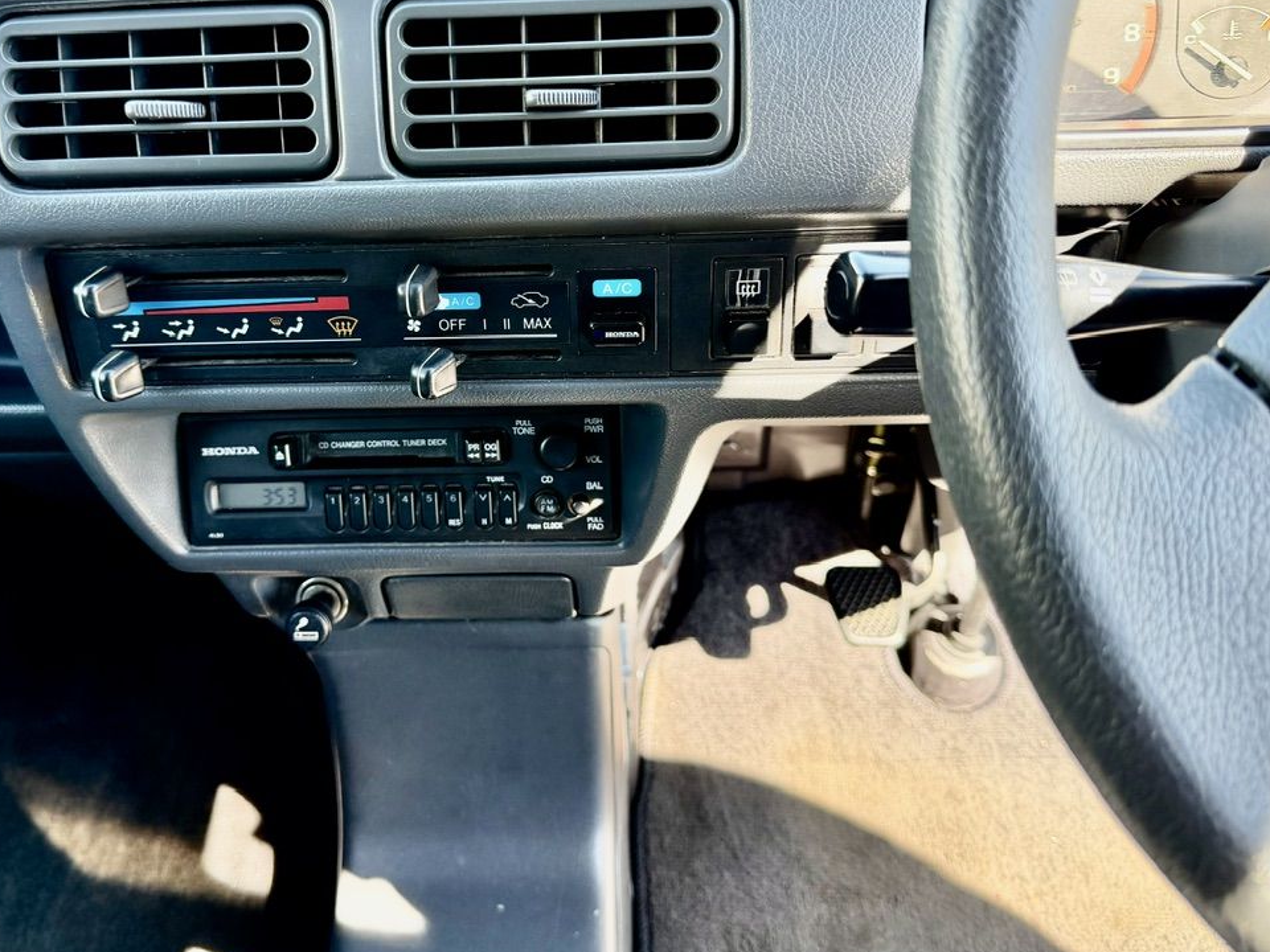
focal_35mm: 32
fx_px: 1174
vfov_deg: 43.9
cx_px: 509
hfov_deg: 56.4
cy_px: 369
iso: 160
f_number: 1.78
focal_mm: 6.76
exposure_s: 1/216
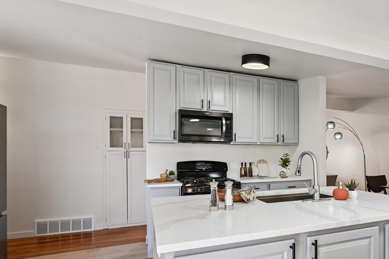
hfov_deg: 80.0
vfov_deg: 58.7
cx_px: 238
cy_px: 163
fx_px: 227
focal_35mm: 21
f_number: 10
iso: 400
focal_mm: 14
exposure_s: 1/15
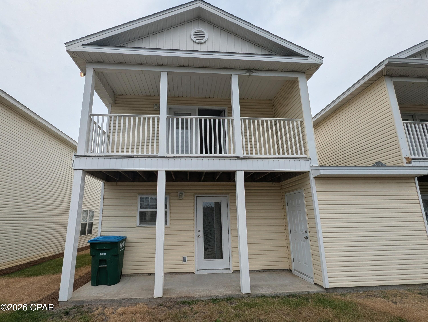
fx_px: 161
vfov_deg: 90.0
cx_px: 214
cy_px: 161
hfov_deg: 106.1
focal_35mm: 13
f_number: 2.2
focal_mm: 1.95
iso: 49
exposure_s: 1/1546
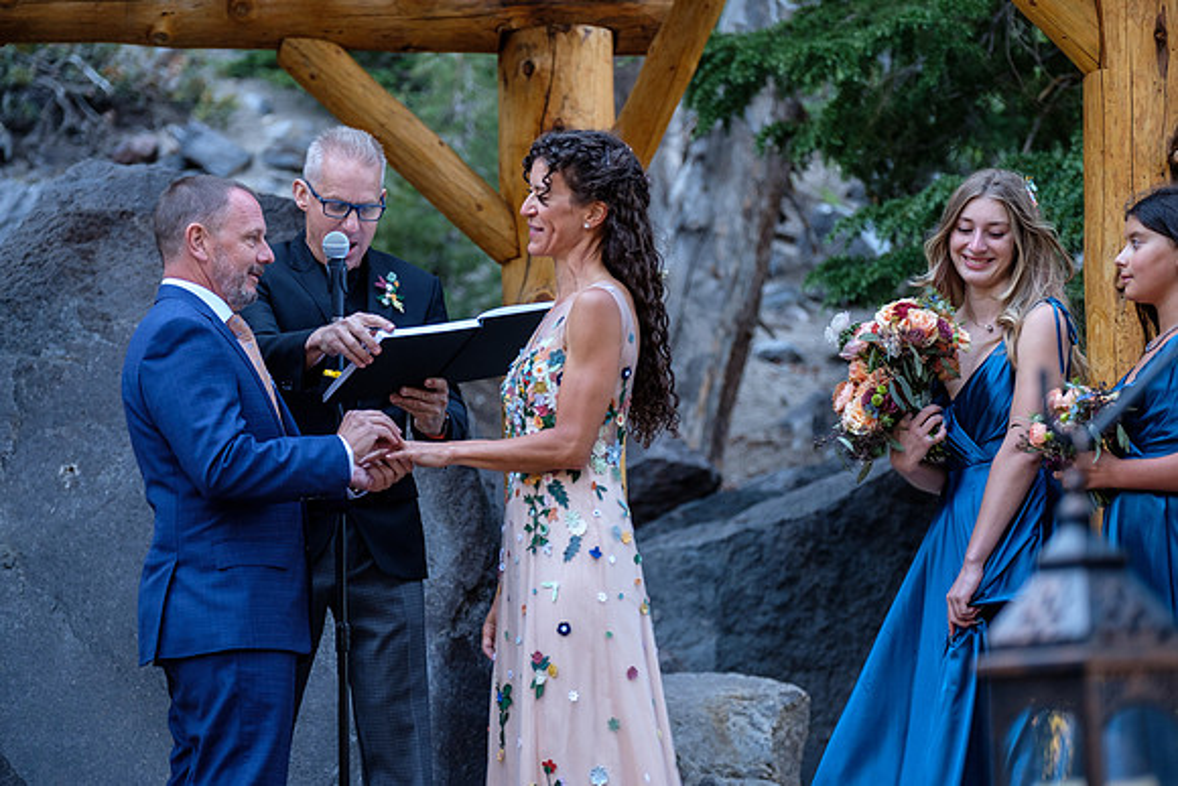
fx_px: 4124
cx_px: 589
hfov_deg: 16.3
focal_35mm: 126
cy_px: 393
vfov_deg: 10.9
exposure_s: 1/125
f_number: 2.8
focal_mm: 83.8
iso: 640
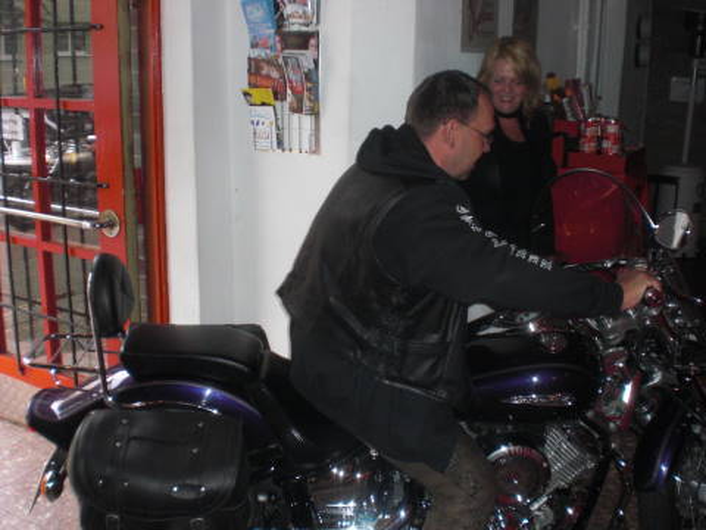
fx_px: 775
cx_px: 353
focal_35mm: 38
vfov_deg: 37.7
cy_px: 265
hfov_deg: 49.0
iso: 200
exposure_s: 1/60
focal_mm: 6.3
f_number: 3.1
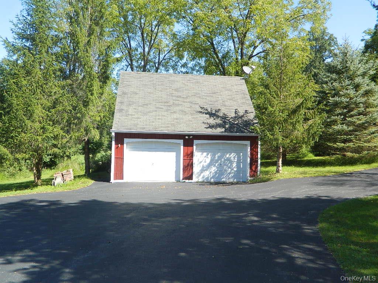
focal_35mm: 31
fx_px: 339
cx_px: 189
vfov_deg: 45.4
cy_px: 142
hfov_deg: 58.4
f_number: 3.2
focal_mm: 5.6
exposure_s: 1/400
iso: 110
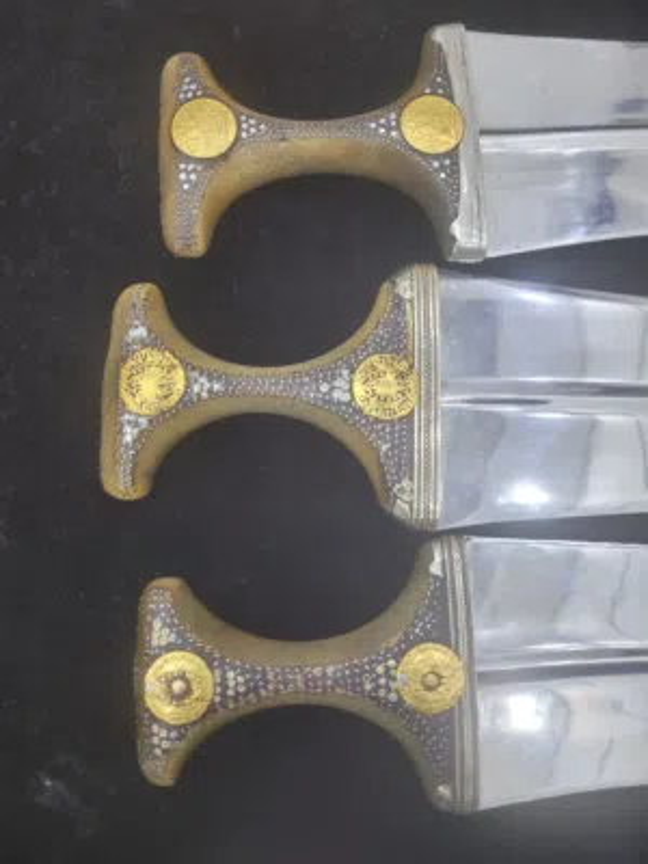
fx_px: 649
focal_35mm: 26
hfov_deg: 53.1
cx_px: 324
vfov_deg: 67.3
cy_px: 432
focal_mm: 5.4
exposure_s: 1/50
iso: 160
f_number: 1.8
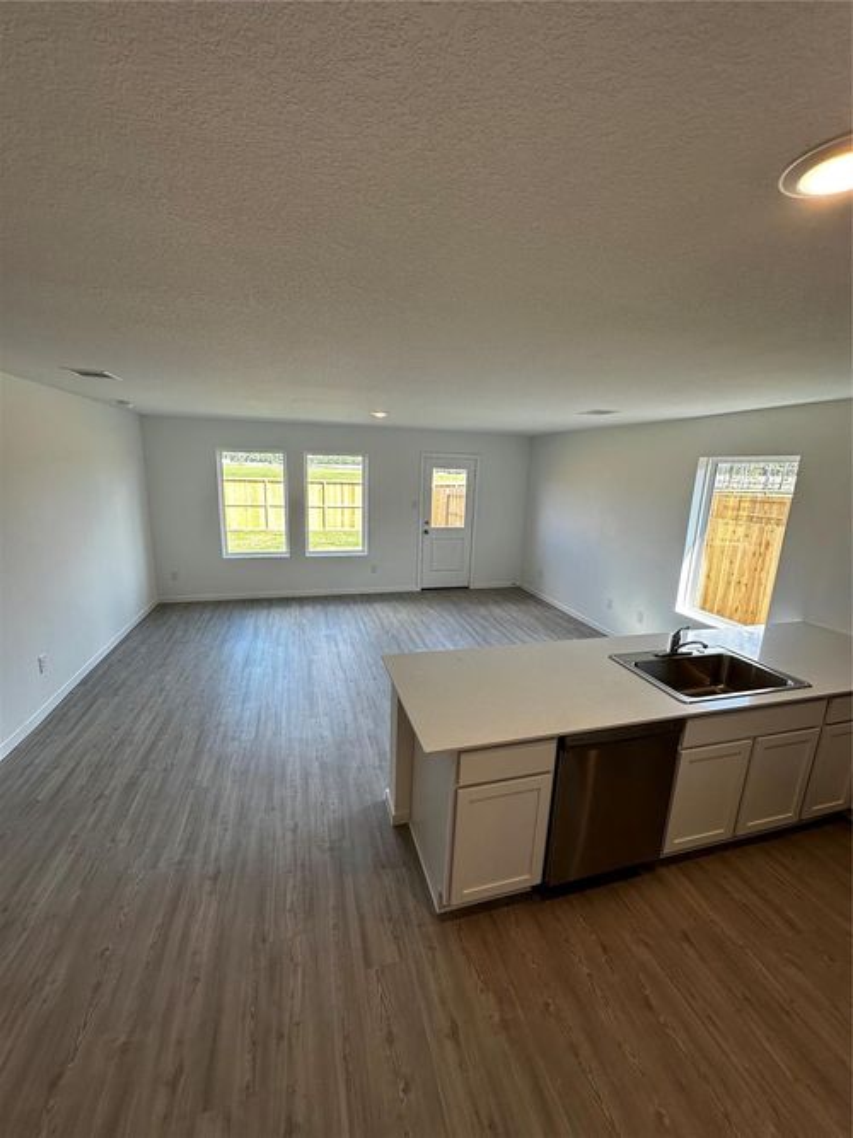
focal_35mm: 14
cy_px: 569
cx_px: 426
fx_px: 460
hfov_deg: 85.7
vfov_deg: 102.1
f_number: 2.2
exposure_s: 1/120
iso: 50
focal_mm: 2.22
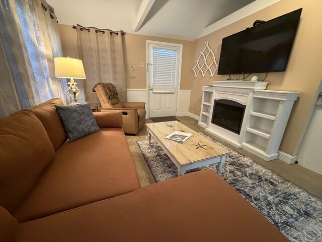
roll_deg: -1.2
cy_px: 121
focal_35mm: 14
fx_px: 130
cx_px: 161
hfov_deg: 102.1
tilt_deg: -17.1
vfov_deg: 85.7
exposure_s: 1/60
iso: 1250
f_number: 2.2
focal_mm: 2.22
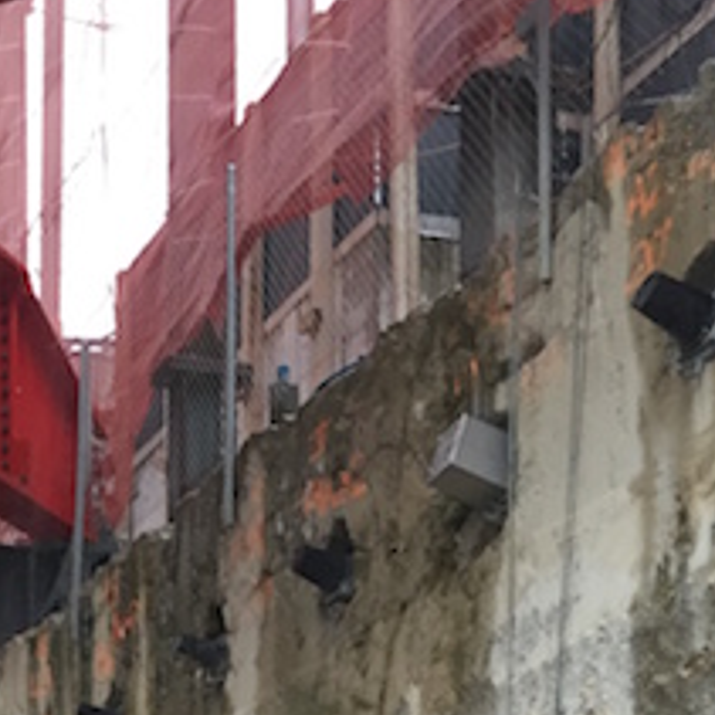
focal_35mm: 97
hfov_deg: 17.6
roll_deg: +0.8
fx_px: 2267
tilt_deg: +1.4
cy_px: 1193
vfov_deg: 15.9
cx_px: 20
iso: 32
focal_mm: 4.15
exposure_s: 1/33
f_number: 2.2
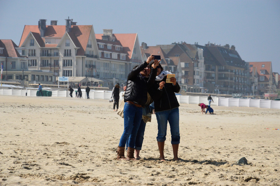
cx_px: 140
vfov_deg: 8.7
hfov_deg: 13.1
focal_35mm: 158
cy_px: 93
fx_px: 1224
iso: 800
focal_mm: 105
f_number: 9
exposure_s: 1/4000
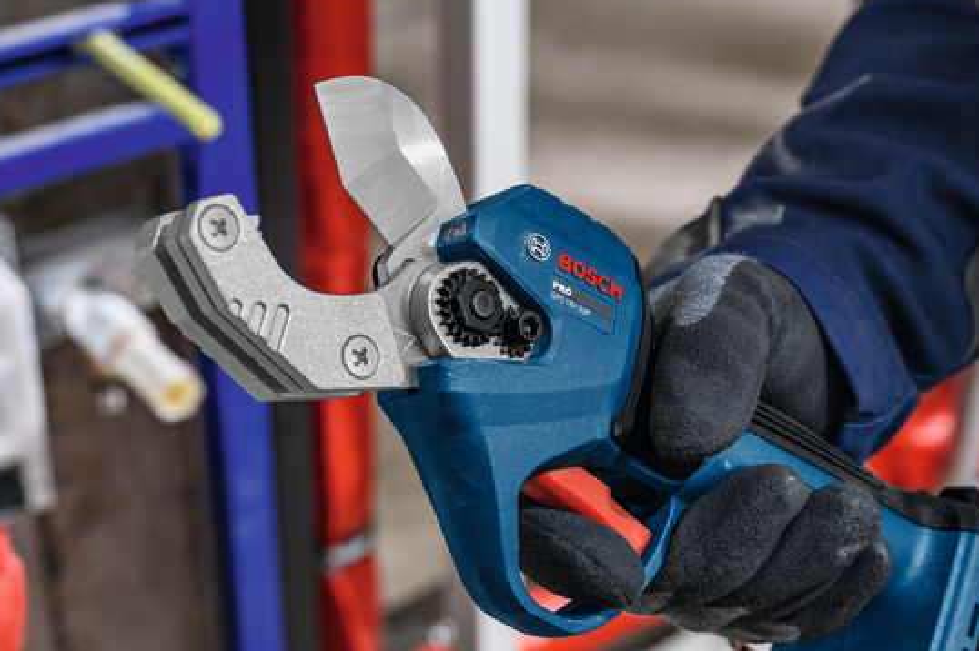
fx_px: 1739
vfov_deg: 21.2
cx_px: 422
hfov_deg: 31.4
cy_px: 383
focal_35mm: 64
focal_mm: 43
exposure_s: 1/80
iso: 1000
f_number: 5.6
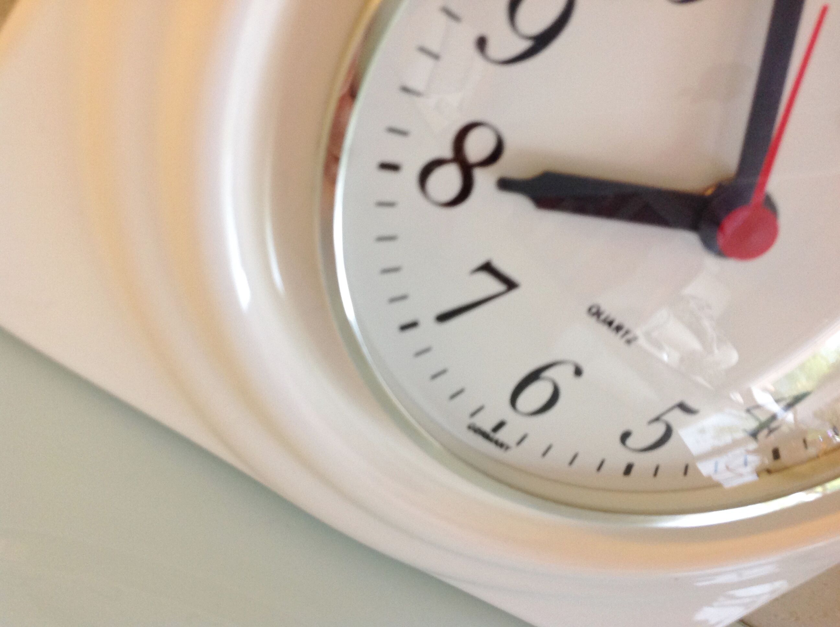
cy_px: 314
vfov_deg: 40.6
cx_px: 420
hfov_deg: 52.7
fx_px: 848
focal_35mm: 35
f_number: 2.4
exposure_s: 1/17
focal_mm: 4.28
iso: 125
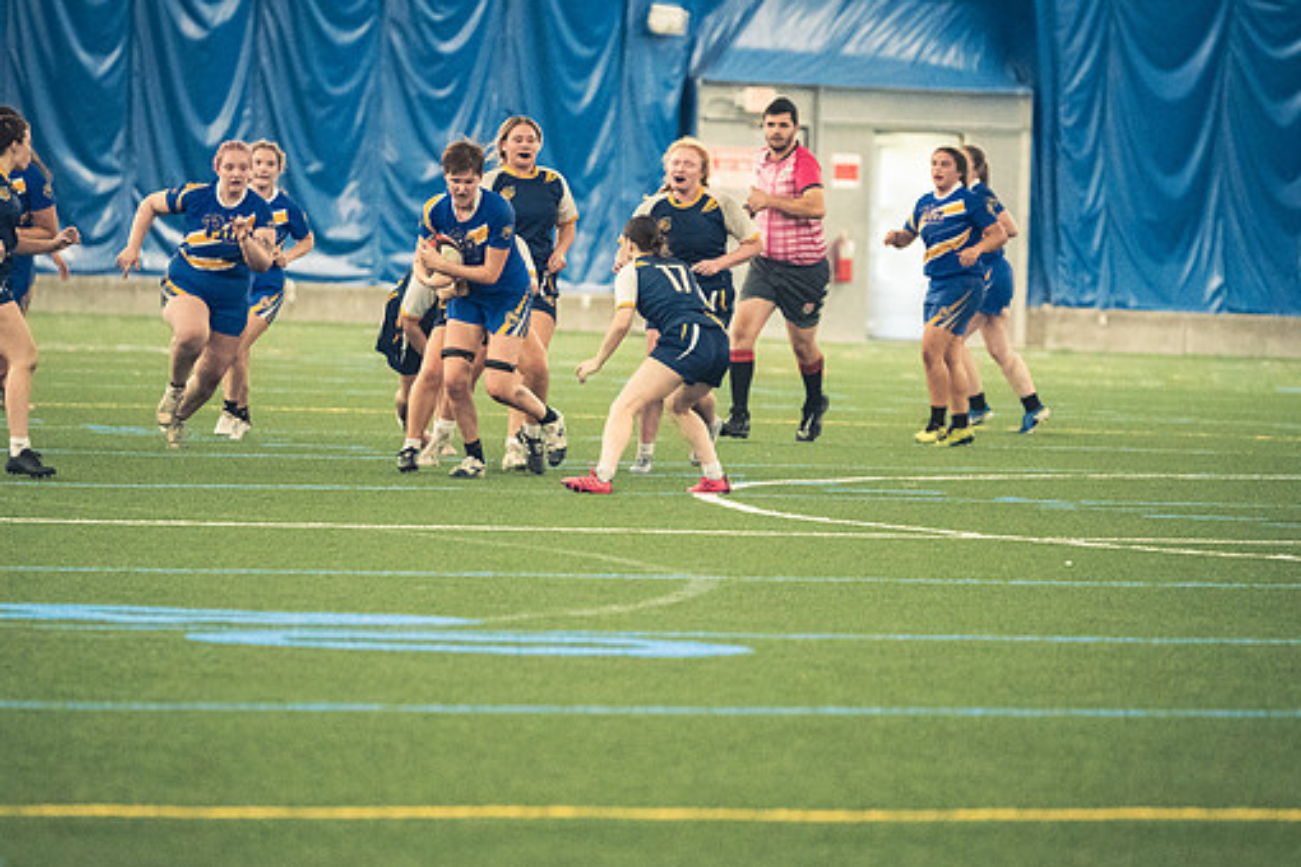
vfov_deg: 4.0
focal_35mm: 341
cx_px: 592
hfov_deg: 6.0
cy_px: 456
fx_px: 12322
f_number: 2.8
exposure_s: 1/500
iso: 12800
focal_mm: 200
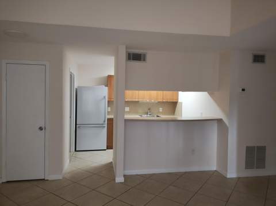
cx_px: 138
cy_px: 103
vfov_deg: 54.8
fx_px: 199
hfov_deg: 69.4
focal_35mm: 25
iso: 1469
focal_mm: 4.71
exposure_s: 1/30
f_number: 1.7
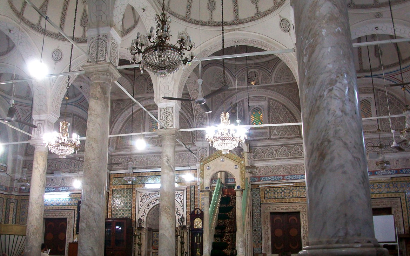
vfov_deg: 34.4
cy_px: 145
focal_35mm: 37
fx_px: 413
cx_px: 201
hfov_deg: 52.7
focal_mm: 5.7
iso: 160
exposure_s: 1/15
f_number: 2.8
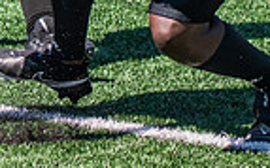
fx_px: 3932
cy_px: -190
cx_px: 195
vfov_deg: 2.4
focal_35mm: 535
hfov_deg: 3.9
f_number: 2.8
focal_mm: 70
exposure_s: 1/2000
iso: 160
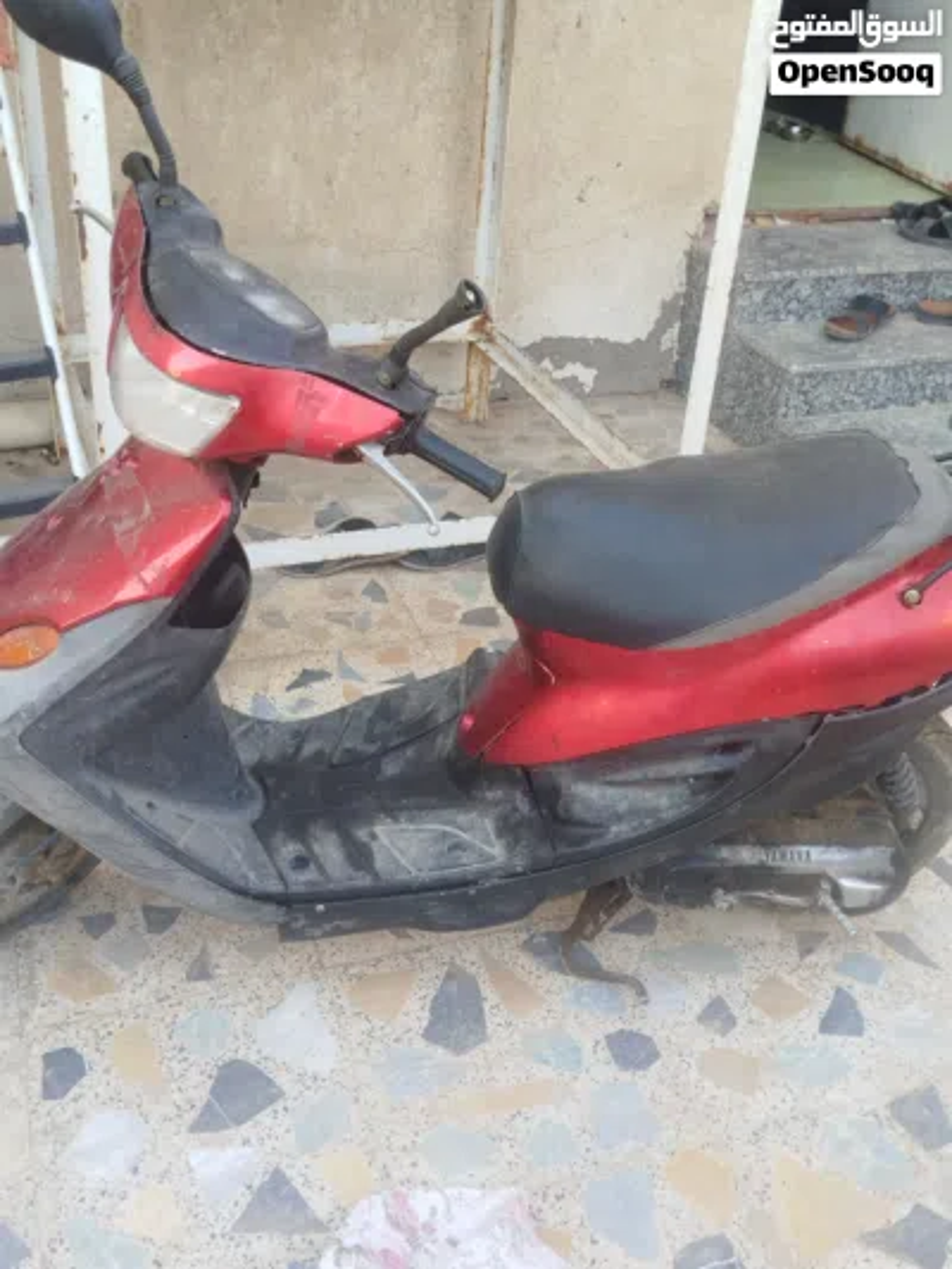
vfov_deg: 55.3
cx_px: 476
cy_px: 634
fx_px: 1210
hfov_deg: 43.0
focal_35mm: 33
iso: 64
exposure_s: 1/100
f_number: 1.7
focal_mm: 5.31
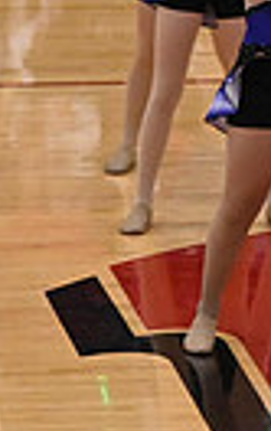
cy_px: 70
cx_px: 891
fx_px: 5530
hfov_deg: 2.8
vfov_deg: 4.5
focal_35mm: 470
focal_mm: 70
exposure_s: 1/400
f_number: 4
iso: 6400
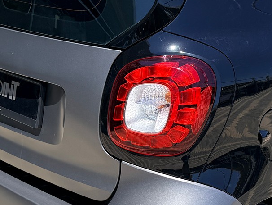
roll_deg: -0.6
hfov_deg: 25.4
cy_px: 117
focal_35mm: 76
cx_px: 201
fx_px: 597
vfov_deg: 19.4
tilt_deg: -16.2
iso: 80
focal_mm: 6.76
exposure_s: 1/3425
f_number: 1.78
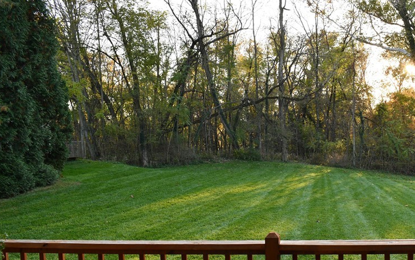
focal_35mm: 40
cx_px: 277
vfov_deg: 31.9
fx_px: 452
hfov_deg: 48.4
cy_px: 159
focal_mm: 18
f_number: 5.6
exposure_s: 1/125
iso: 320
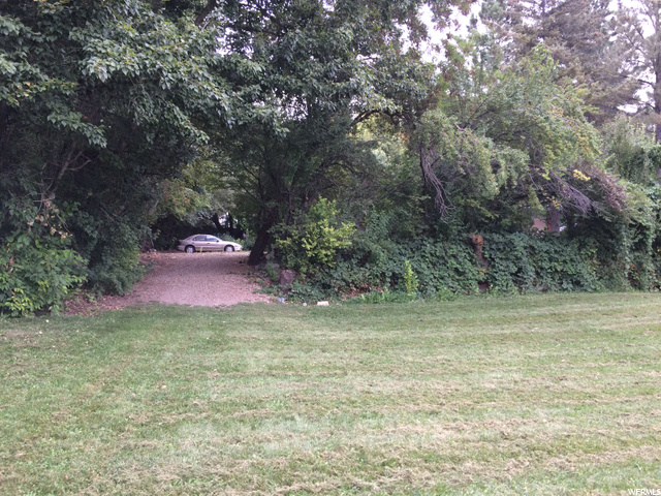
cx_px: 330
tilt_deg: +2.0
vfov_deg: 48.2
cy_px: 248
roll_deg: +2.5
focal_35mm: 29
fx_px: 554
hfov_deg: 61.7
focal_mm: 4.15
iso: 64
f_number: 2.2
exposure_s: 1/120
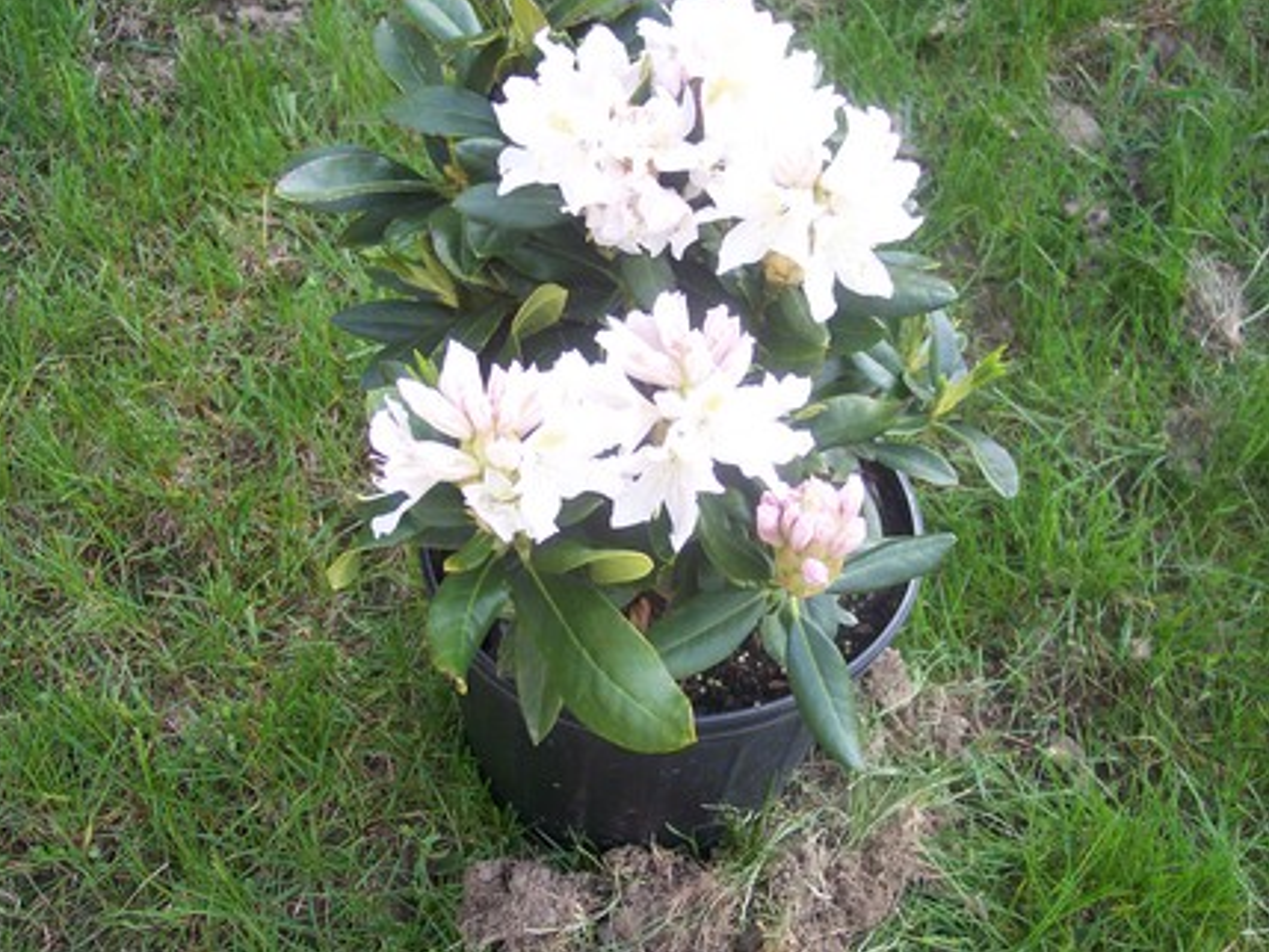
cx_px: 621
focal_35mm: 39
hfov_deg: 47.8
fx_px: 1430
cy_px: 473
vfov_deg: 36.8
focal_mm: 8
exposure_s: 1/250
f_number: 2.8
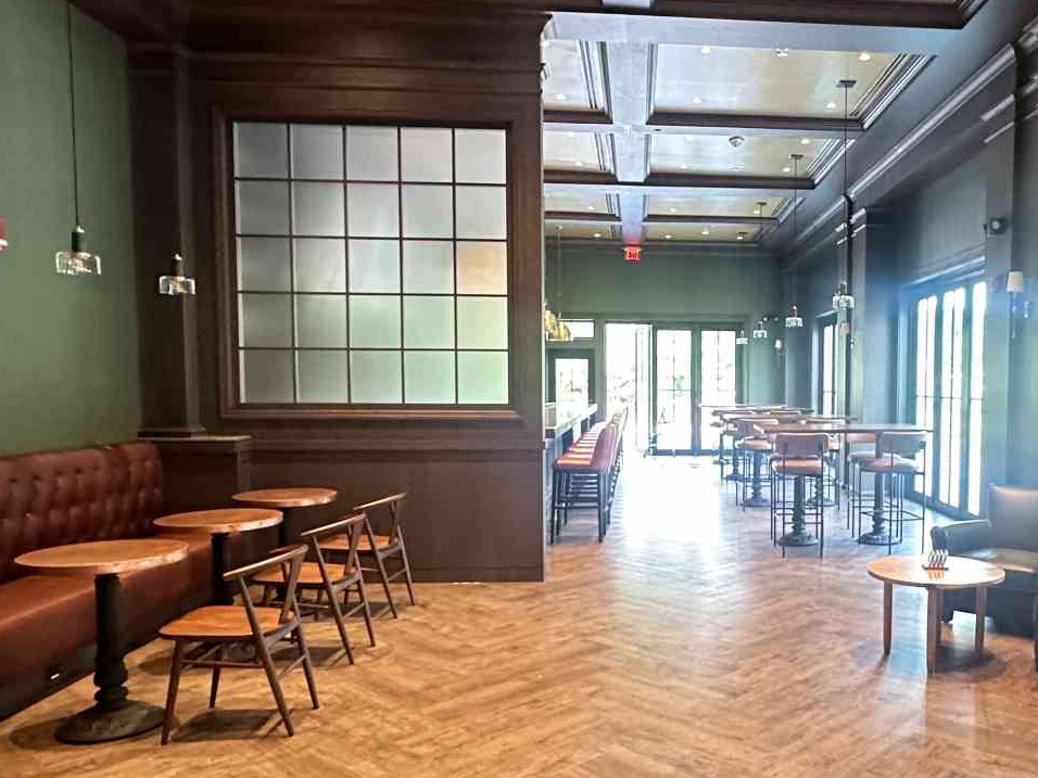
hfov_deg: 58.2
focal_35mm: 30
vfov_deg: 46.7
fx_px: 900
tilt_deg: -3.2
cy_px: 441
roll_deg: -0.1
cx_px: 719
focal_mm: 2.22
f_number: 2.2
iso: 500
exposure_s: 1/60
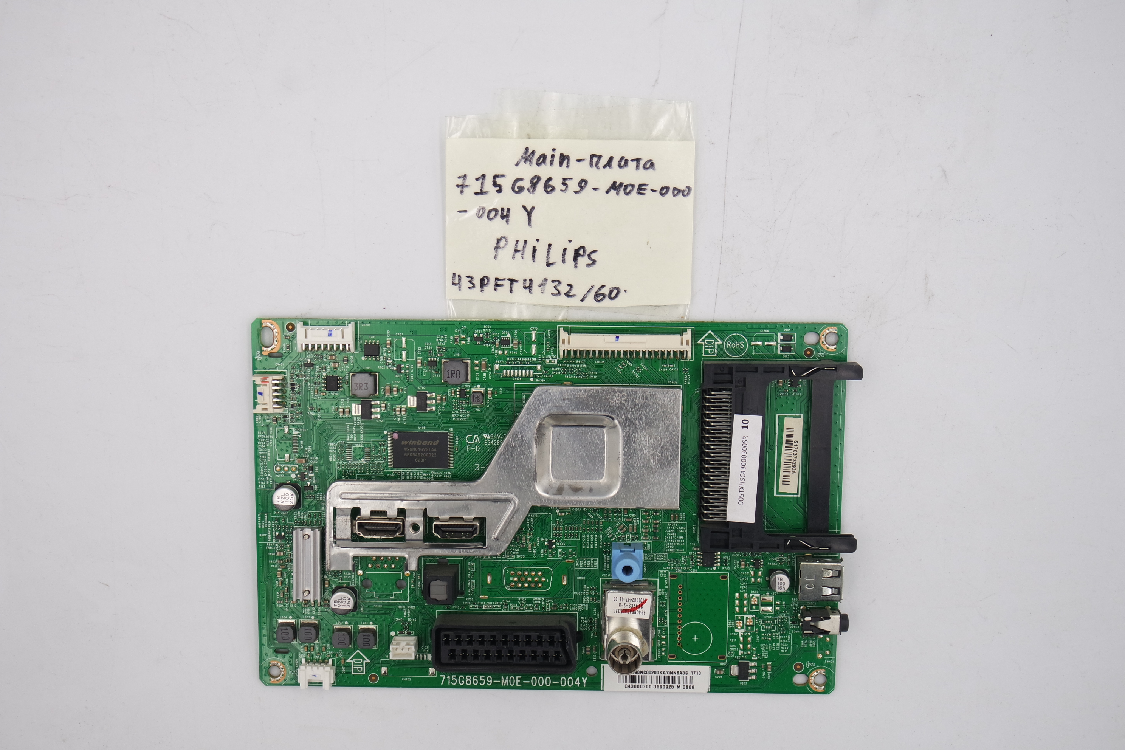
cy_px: 375
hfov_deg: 43.6
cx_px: 562
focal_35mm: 45
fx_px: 1406
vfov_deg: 29.9
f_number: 5
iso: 160
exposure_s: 1/125
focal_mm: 17
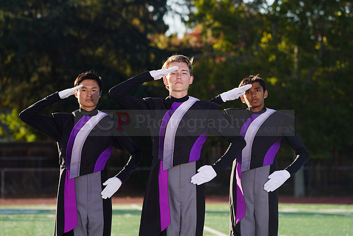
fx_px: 2020
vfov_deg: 6.7
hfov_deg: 10.0
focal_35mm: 206
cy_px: 118
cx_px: 176
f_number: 7.1
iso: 100
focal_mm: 206
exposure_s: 1/250
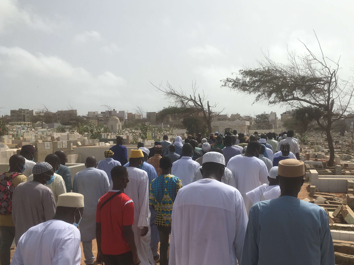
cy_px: 149
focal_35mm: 36
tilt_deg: -2.5
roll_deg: +0.3
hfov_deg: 51.2
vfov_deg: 39.6
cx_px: 203
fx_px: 368
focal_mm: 4.15
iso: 25
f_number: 2.2
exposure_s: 1/3344
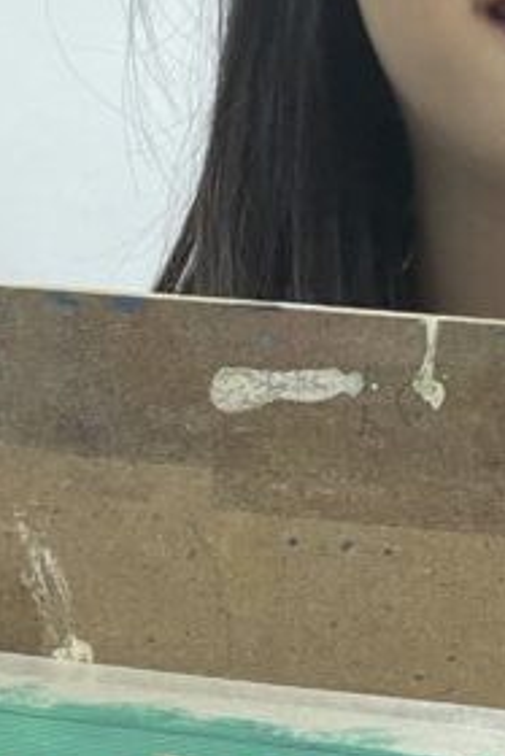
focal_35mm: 193
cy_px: 502
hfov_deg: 7.1
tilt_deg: -11.1
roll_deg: -1.6
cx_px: 508
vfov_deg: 10.6
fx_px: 4056
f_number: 2
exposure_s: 1/100
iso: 100
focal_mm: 6
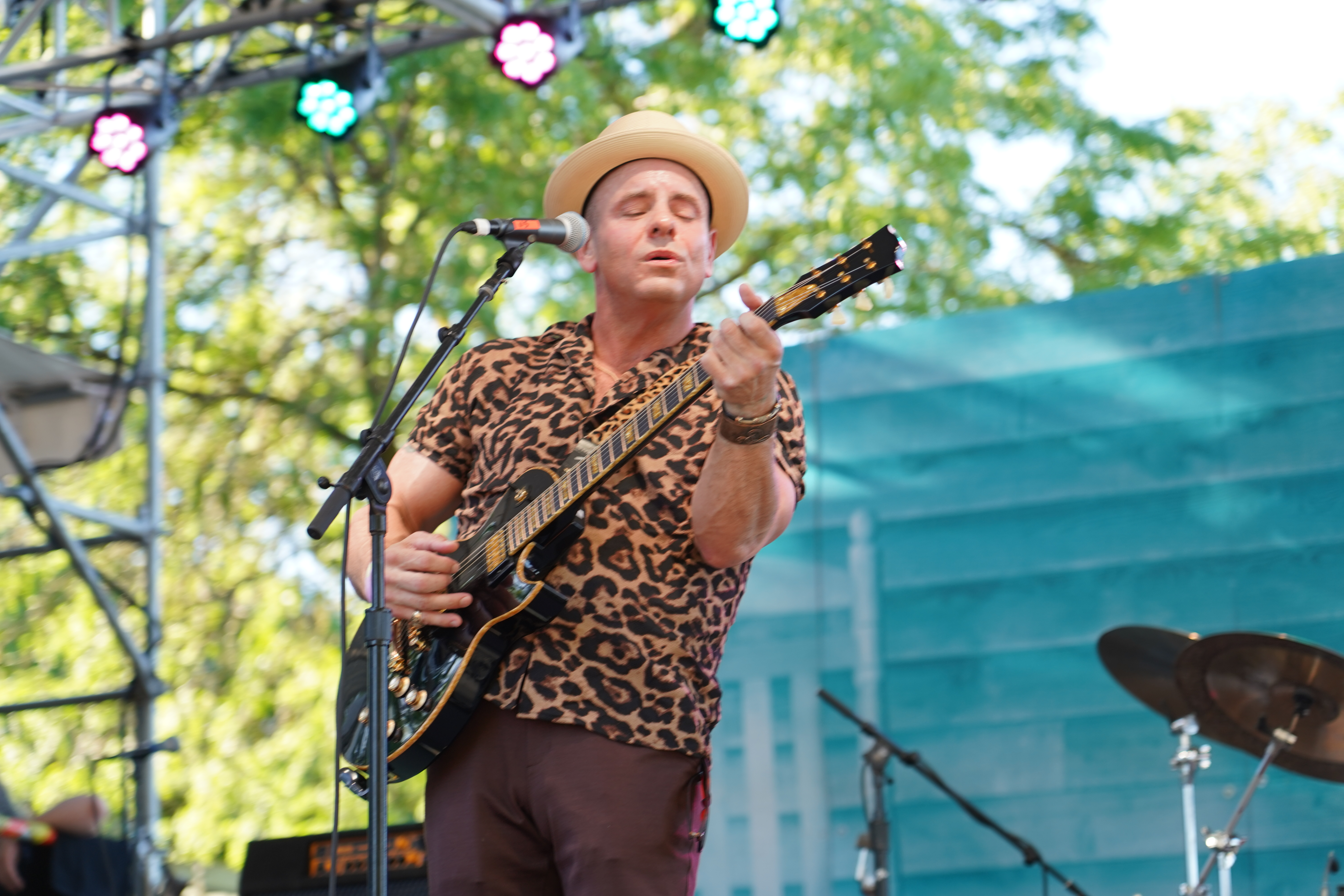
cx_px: 672
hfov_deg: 19.5
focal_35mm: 105
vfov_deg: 13.0
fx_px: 3920
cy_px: 448
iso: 250
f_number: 4
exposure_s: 1/125
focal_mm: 105
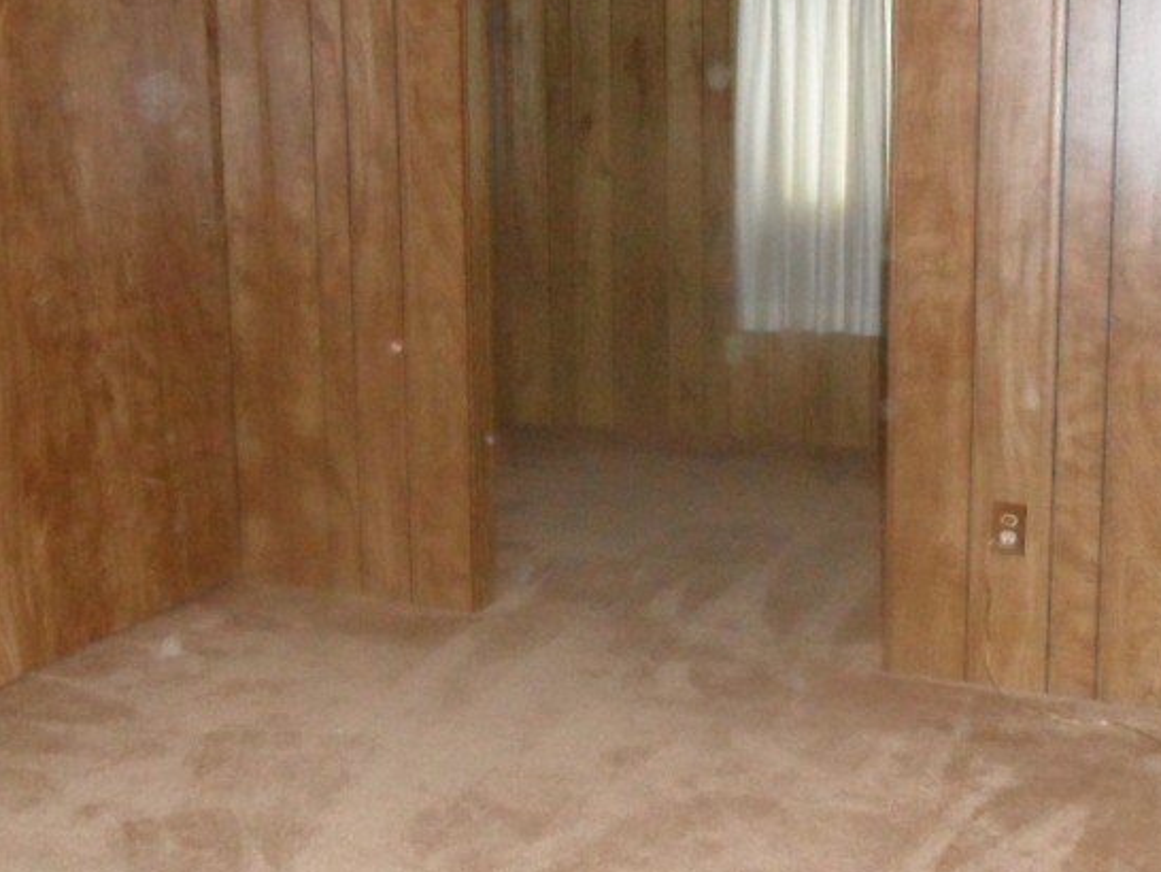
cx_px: 474
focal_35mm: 45
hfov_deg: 41.9
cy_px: 340
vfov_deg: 32.1
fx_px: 1510
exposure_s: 1/30
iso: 640
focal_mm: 3.9
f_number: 3.2
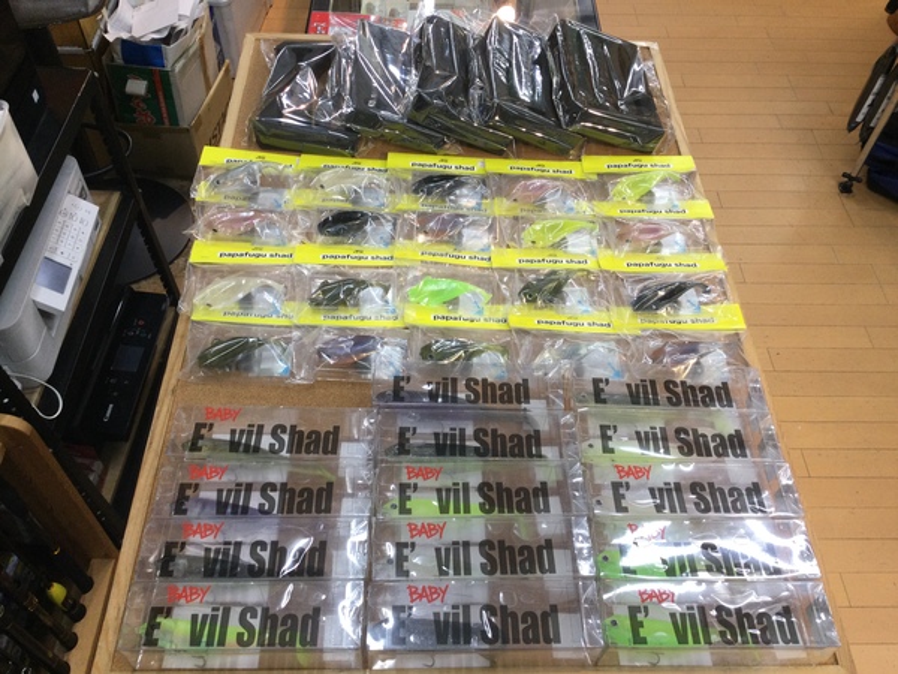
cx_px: 449
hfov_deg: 58.4
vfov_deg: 45.4
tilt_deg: -52.7
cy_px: 337
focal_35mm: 31
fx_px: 804
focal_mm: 3.3
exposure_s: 1/40
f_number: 2.4
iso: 25
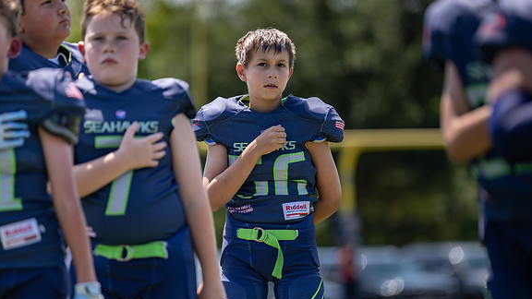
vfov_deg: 5.1
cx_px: 266
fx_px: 3357
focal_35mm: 238
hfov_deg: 9.1
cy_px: 161
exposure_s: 1/800
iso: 100
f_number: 2.8
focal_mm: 200
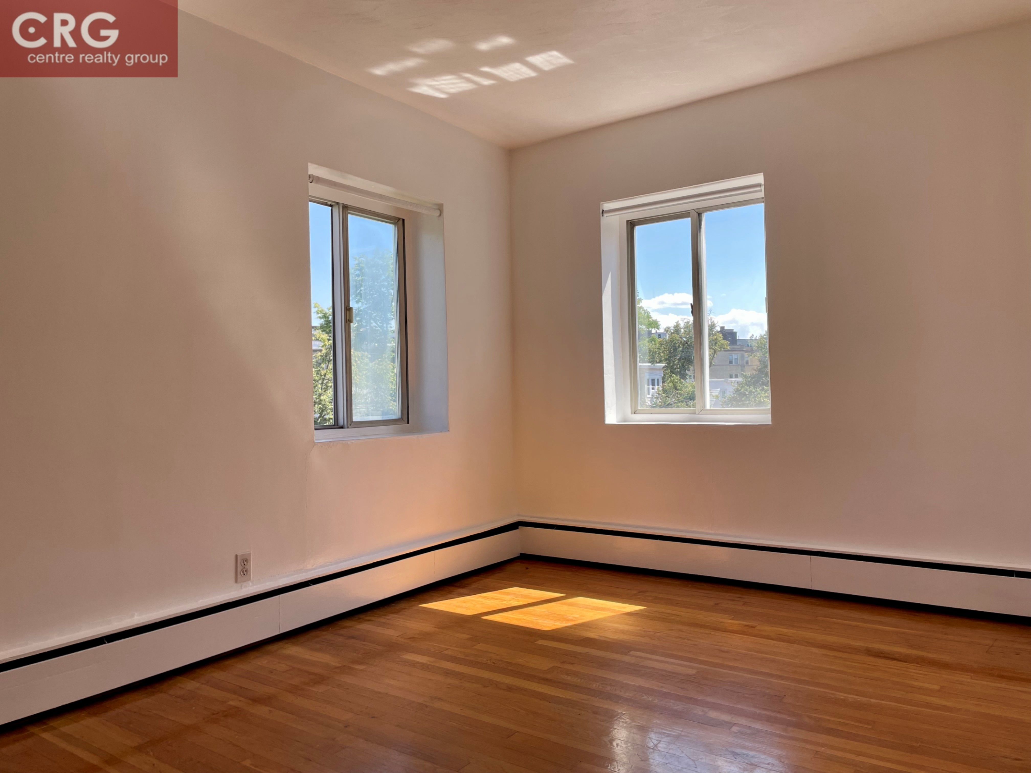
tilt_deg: +0.8
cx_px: 516
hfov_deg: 67.3
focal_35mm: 26
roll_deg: +1.5
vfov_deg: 53.1
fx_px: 774
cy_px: 386
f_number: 1.6
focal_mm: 4.2
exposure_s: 1/471
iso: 32
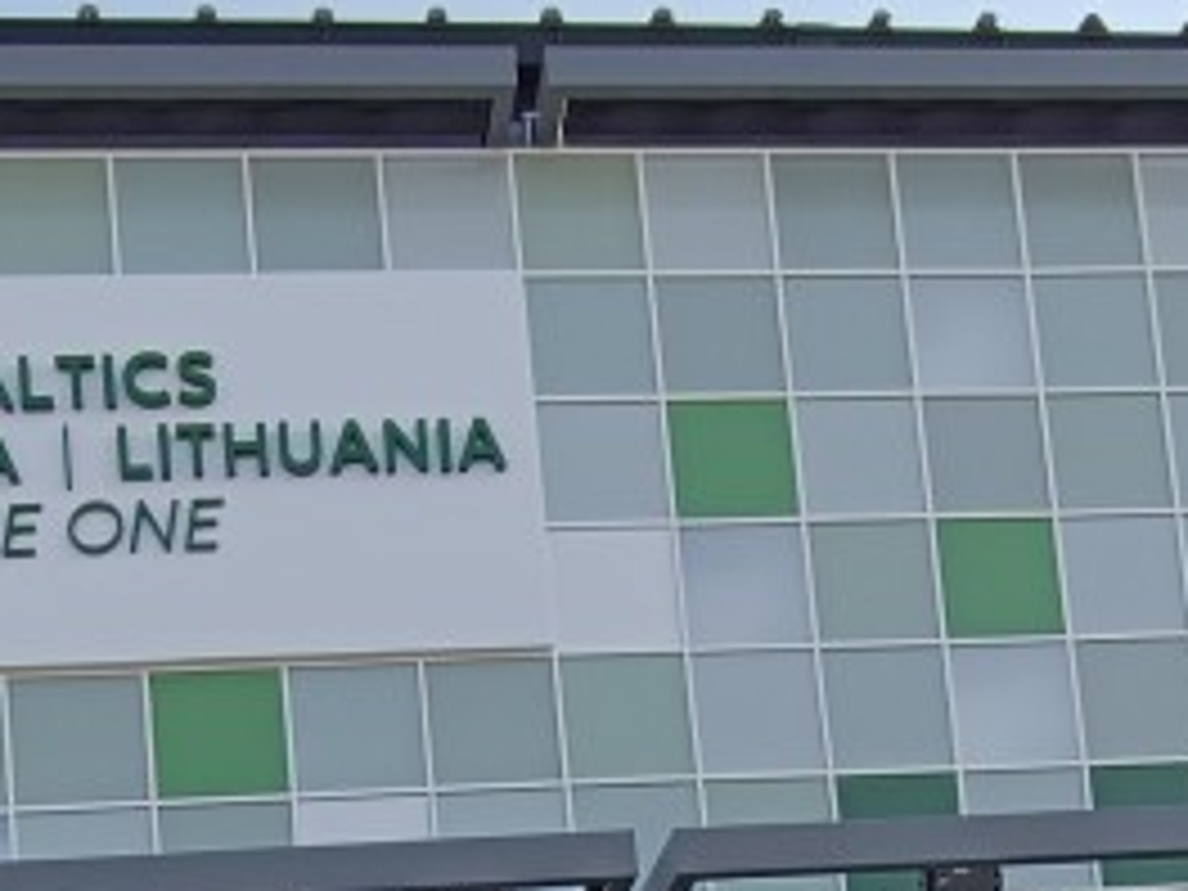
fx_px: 2128
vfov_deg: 20.5
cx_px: 562
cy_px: 1314
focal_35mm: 62
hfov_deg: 31.2
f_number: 2.2
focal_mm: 1.66
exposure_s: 1/387
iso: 50
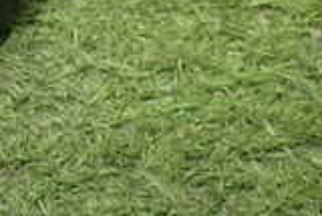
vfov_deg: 11.4
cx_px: -89
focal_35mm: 117
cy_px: -73
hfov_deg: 16.6
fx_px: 1047
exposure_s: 1/125
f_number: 2.3
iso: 640
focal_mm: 5.4
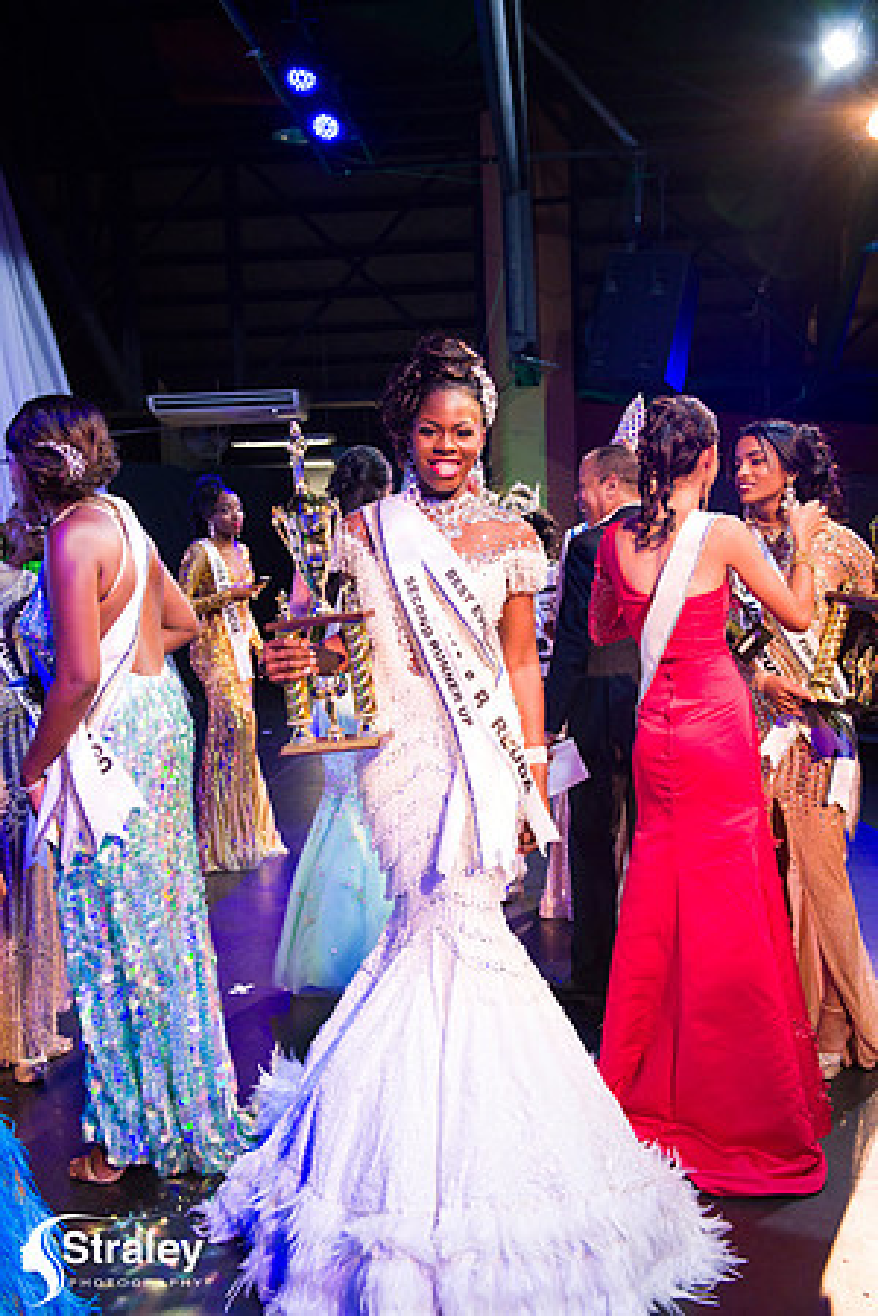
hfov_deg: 37.9
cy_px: 658
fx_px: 1280
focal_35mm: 35
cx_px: 439
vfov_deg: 54.4
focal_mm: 35
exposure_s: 1/160
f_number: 5
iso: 4000
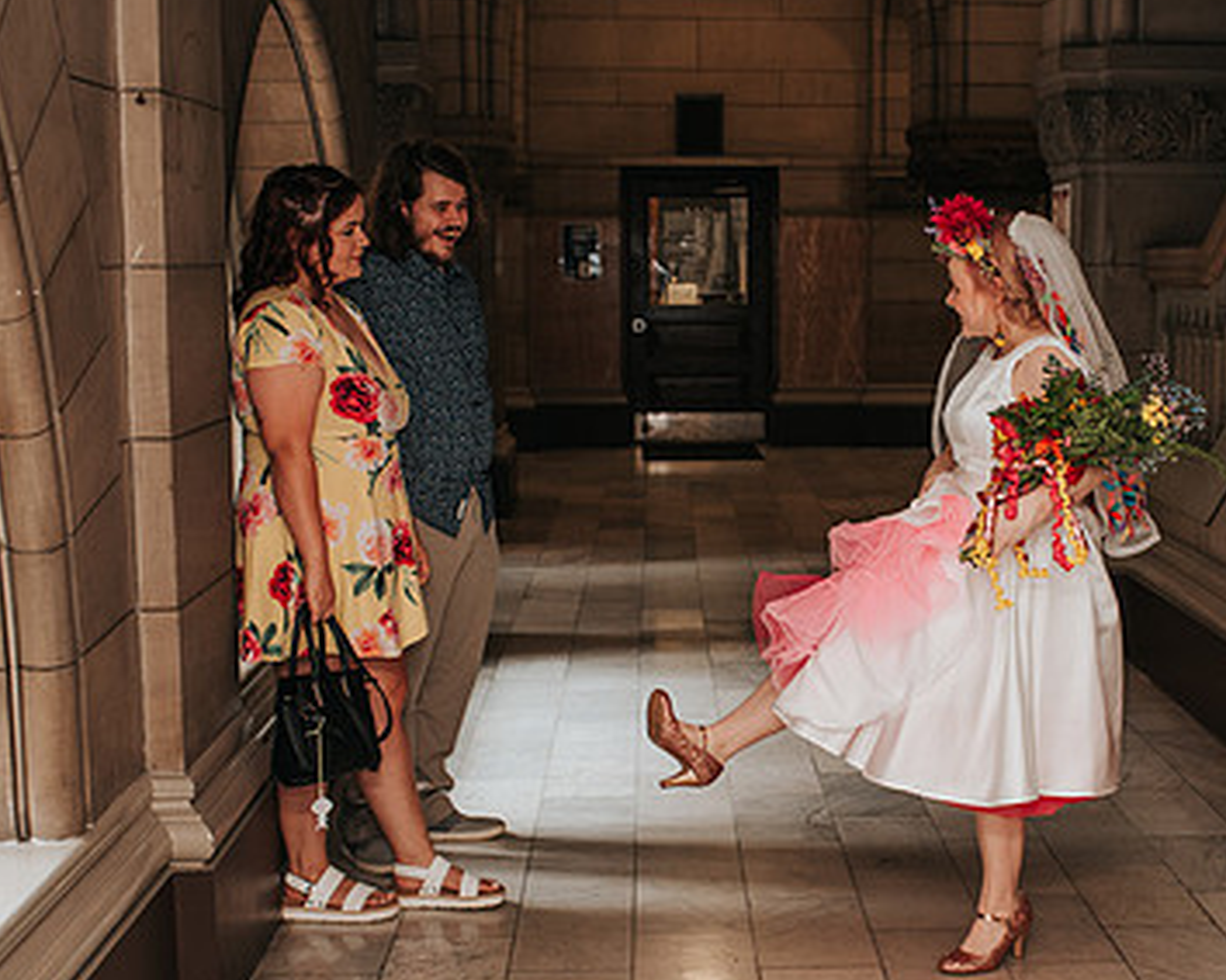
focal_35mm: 63
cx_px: 826
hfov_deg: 29.8
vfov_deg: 24.1
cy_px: 617
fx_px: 2285
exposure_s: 1/160
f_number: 4
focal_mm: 35
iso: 1000
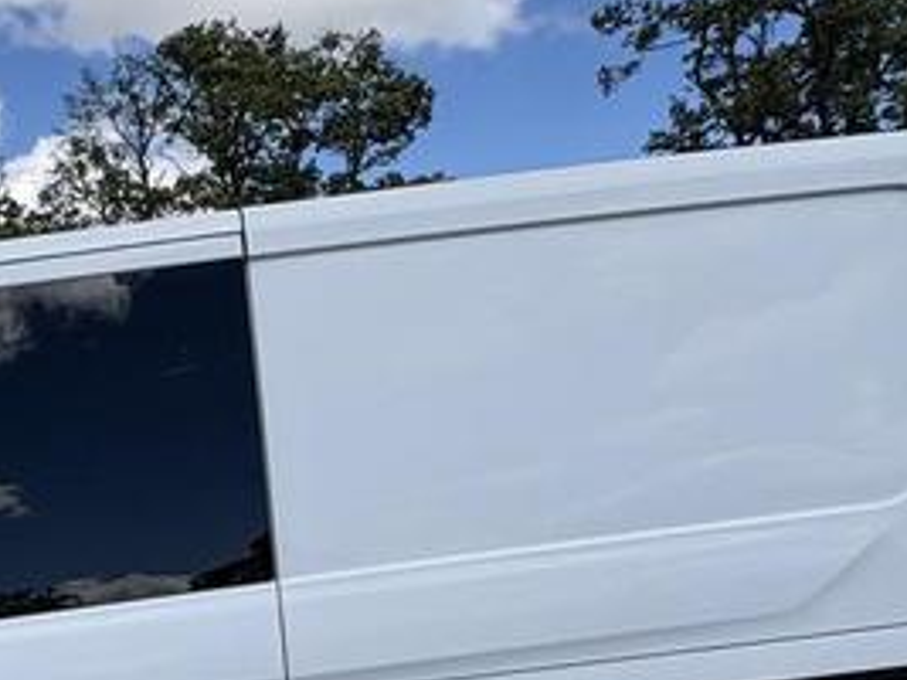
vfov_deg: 29.4
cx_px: -3
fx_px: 1231
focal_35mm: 47
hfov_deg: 36.3
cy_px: 626
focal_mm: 2.22
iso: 50
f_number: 2.2
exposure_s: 1/2342
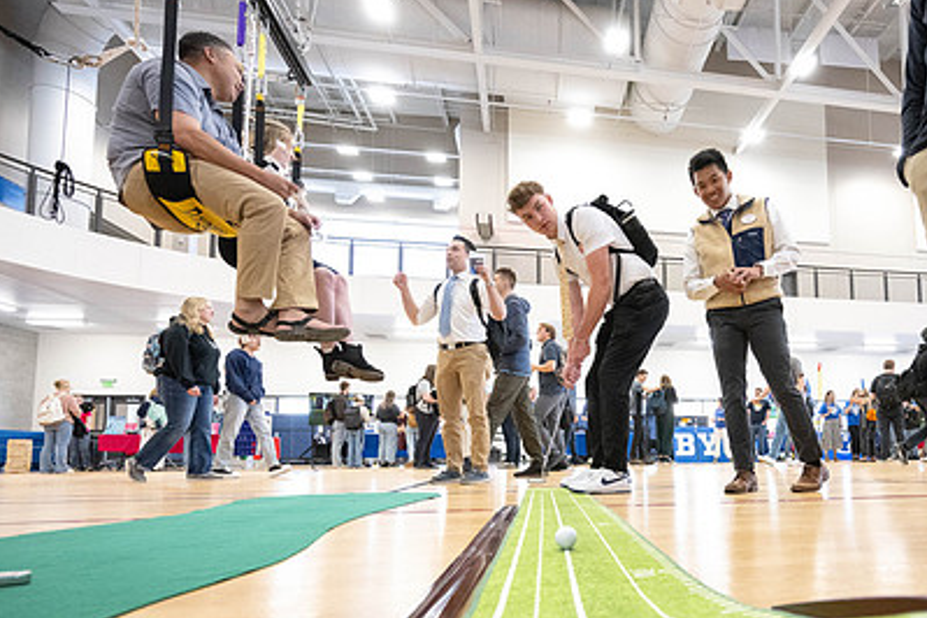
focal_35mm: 21
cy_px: 419
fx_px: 541
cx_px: 637
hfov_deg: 77.9
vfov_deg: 58.0
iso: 5000
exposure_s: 1/320
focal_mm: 14
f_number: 4
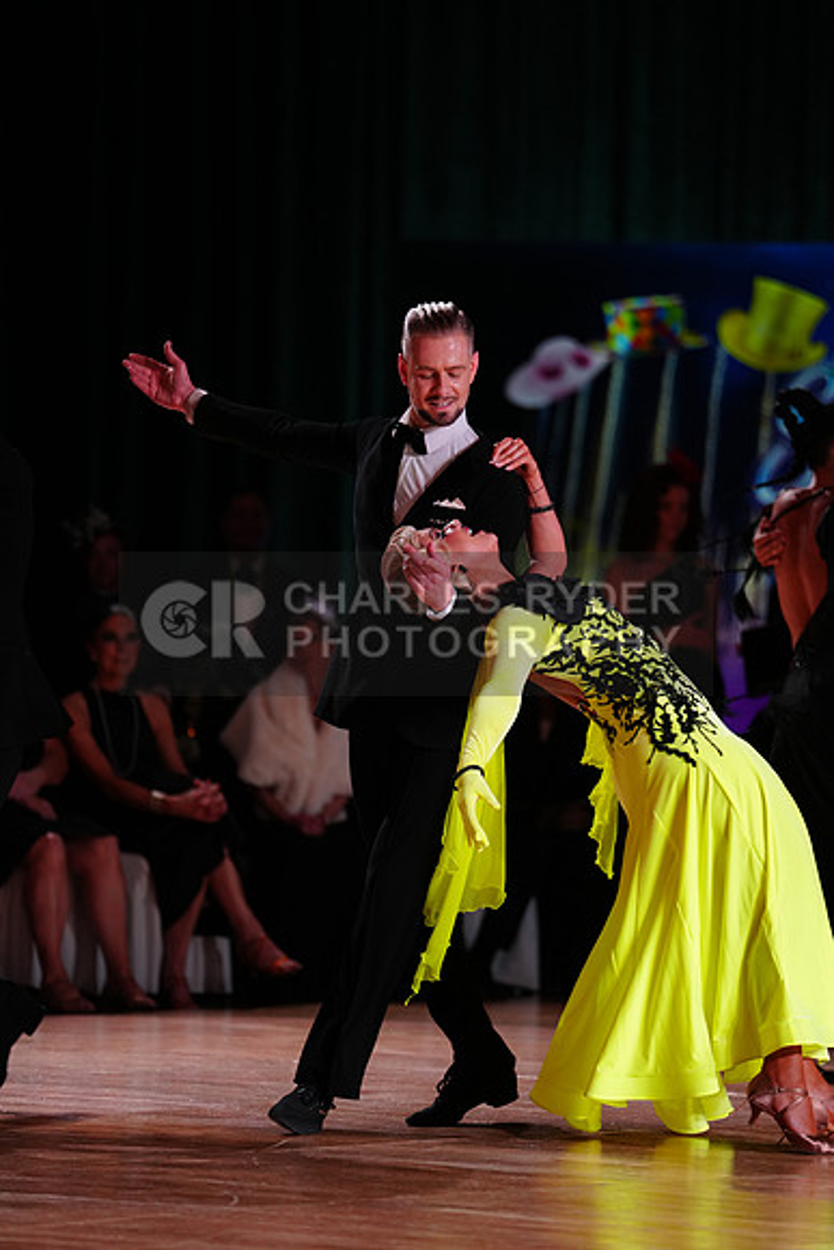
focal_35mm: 194
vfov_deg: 10.6
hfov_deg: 7.1
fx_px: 6737
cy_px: 625
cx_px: 417
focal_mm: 194
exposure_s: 1/400
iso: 1250
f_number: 2.8
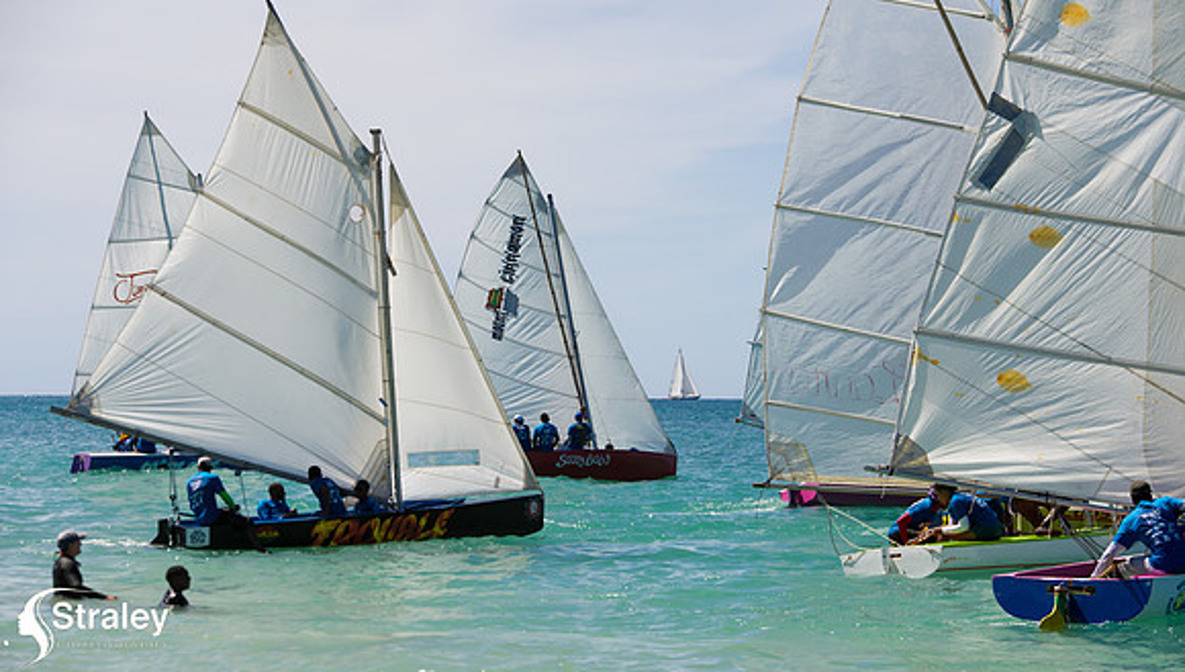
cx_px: 590
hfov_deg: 18.2
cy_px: 382
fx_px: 3694
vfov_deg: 10.4
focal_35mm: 117
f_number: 8
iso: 100
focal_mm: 110
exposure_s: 1/800
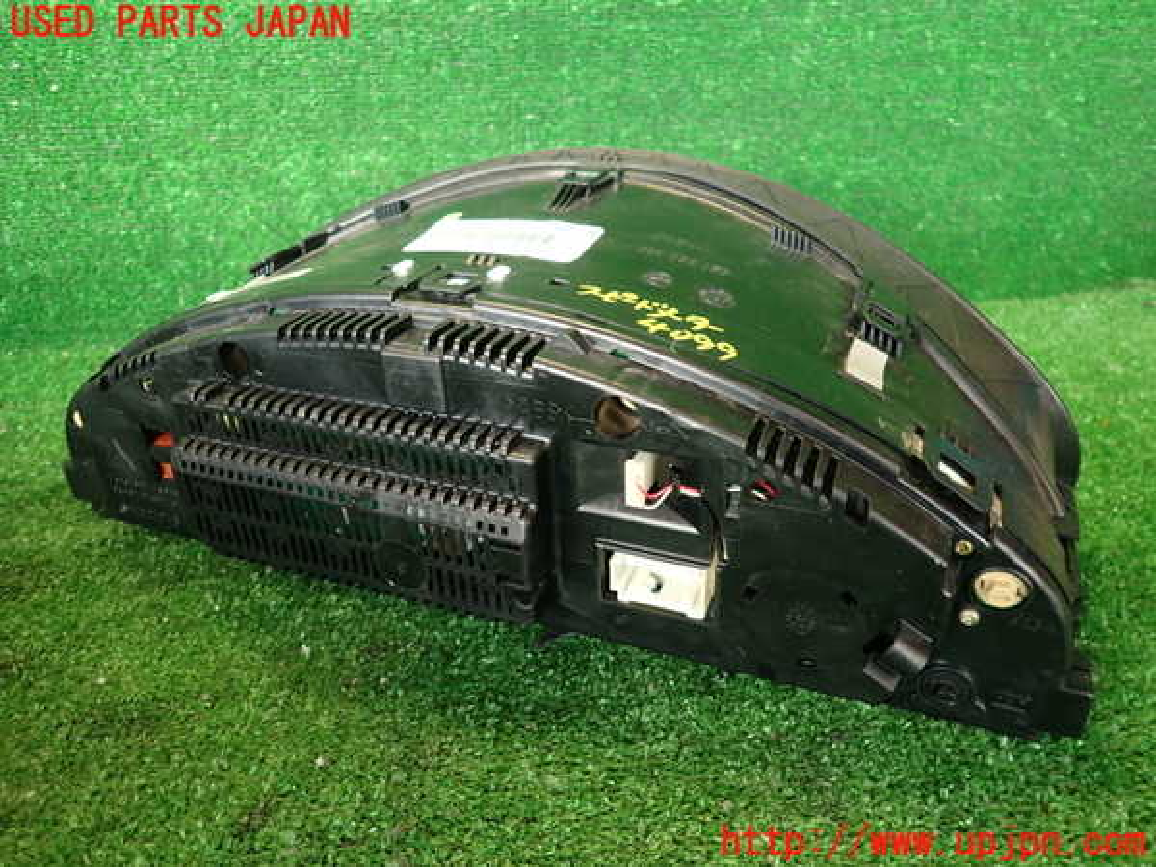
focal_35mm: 25
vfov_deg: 54.9
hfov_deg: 69.4
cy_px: 434
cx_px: 578
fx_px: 835
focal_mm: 4.5
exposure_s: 1/30
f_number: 2
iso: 200
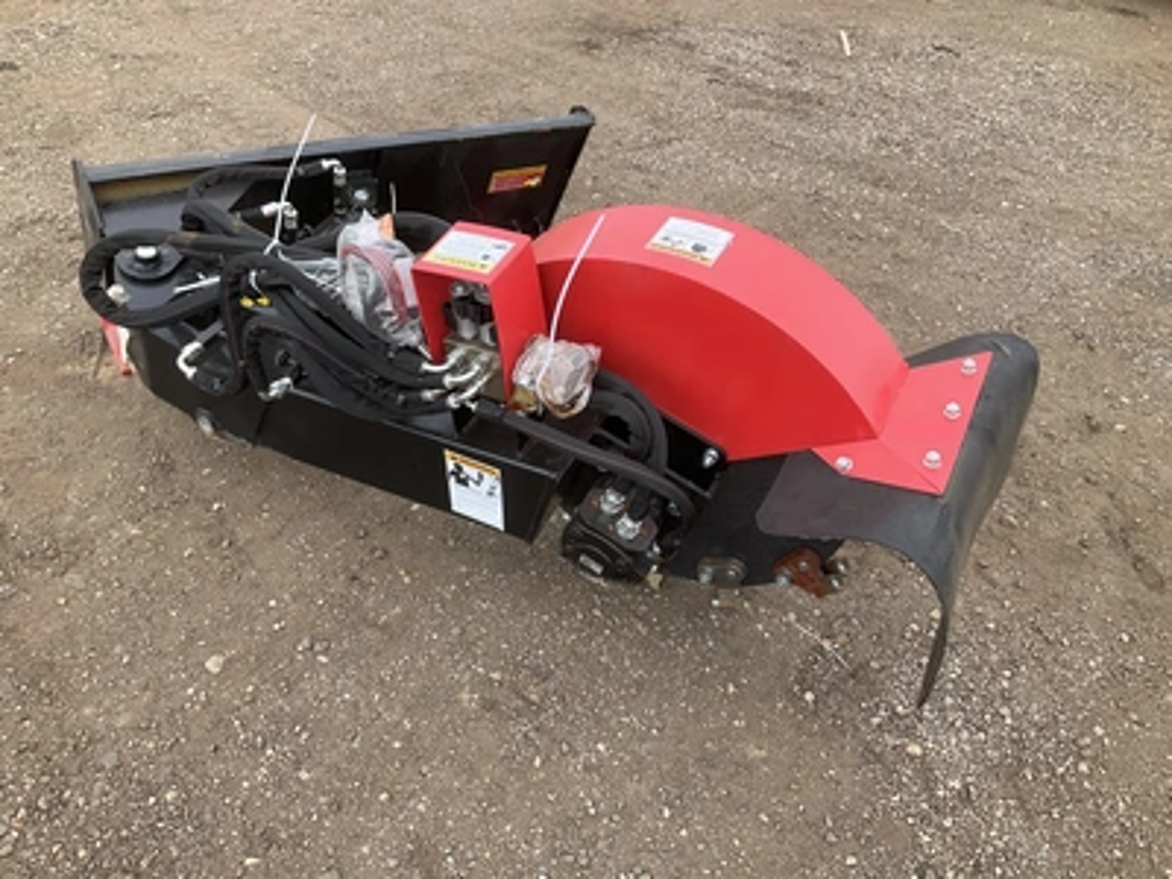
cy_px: 440
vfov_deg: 48.2
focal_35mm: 29
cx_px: 586
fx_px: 982
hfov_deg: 61.7
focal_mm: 3
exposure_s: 1/534
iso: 25
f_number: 1.8
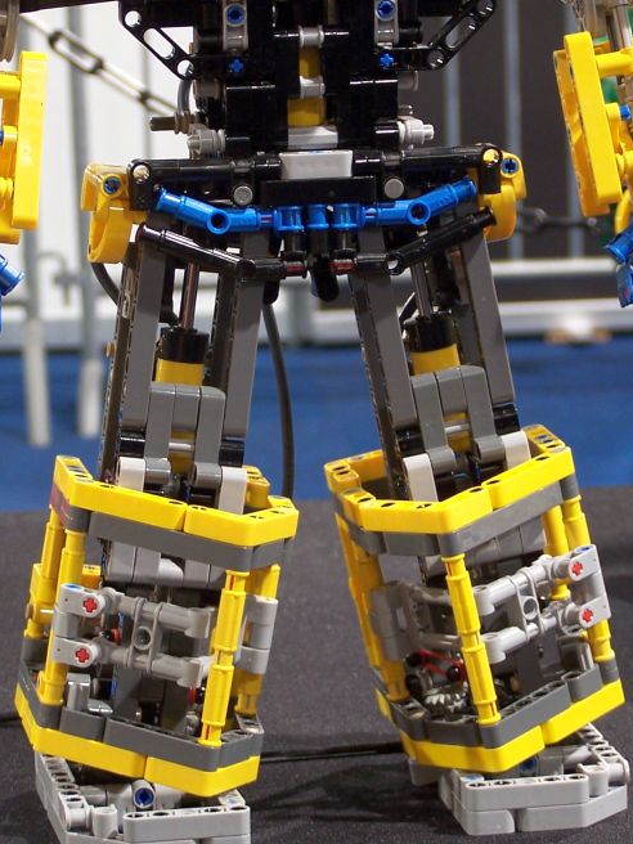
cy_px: 278
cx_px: 287
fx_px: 3121
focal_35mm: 128
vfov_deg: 15.4
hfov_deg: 11.6
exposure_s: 1/2
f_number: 3.2
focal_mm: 13.7
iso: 80
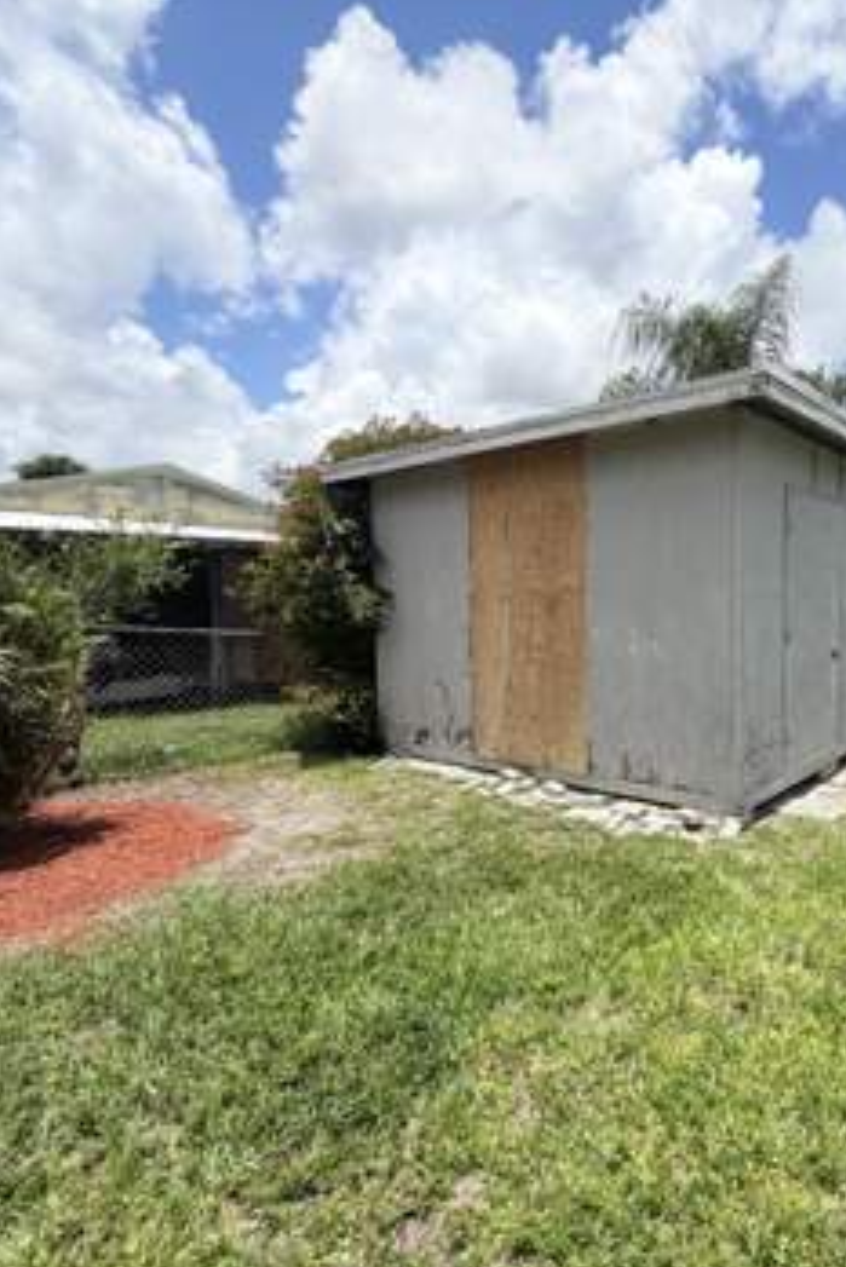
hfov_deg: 57.0
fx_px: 704
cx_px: 686
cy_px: 641
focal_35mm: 20
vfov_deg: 84.0
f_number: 2.2
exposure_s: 1/1189
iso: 20
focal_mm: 2.22
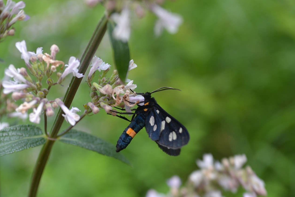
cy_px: 124
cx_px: 140
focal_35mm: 72
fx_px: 590
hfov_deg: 28.1
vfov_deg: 18.9
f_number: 5.6
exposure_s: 1/125
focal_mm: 38
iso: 100
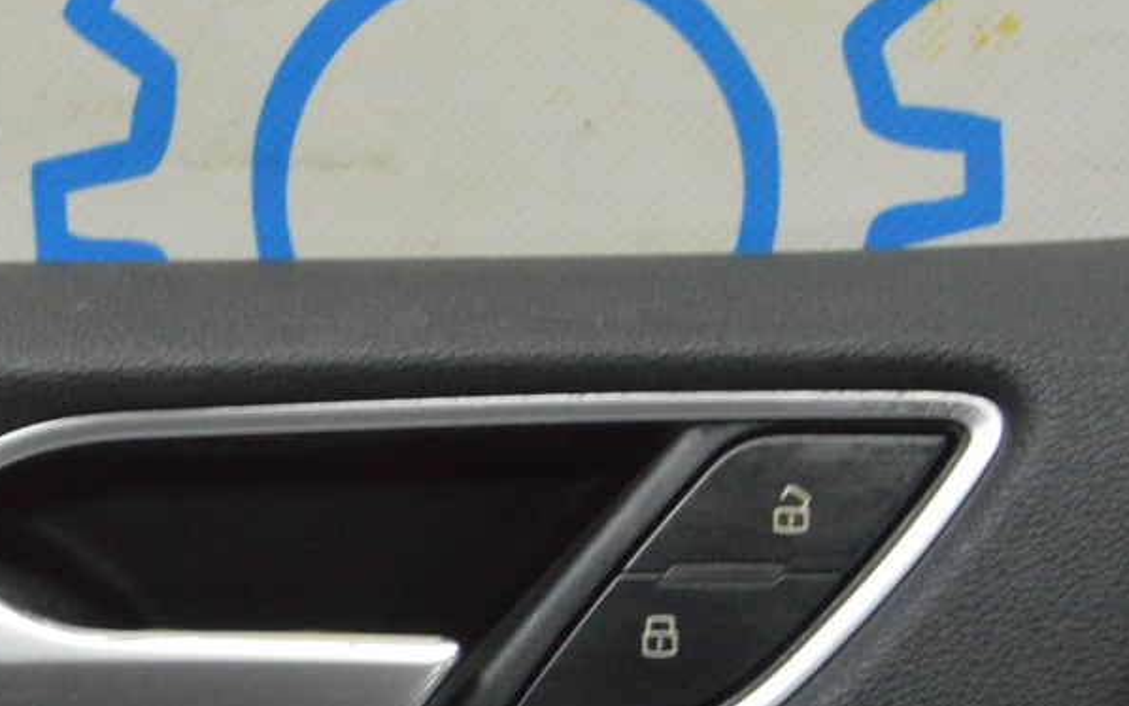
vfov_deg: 9.1
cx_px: 304
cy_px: 546
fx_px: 4428
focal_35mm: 144
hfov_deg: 14.5
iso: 6400
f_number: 20
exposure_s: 1/15
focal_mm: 55
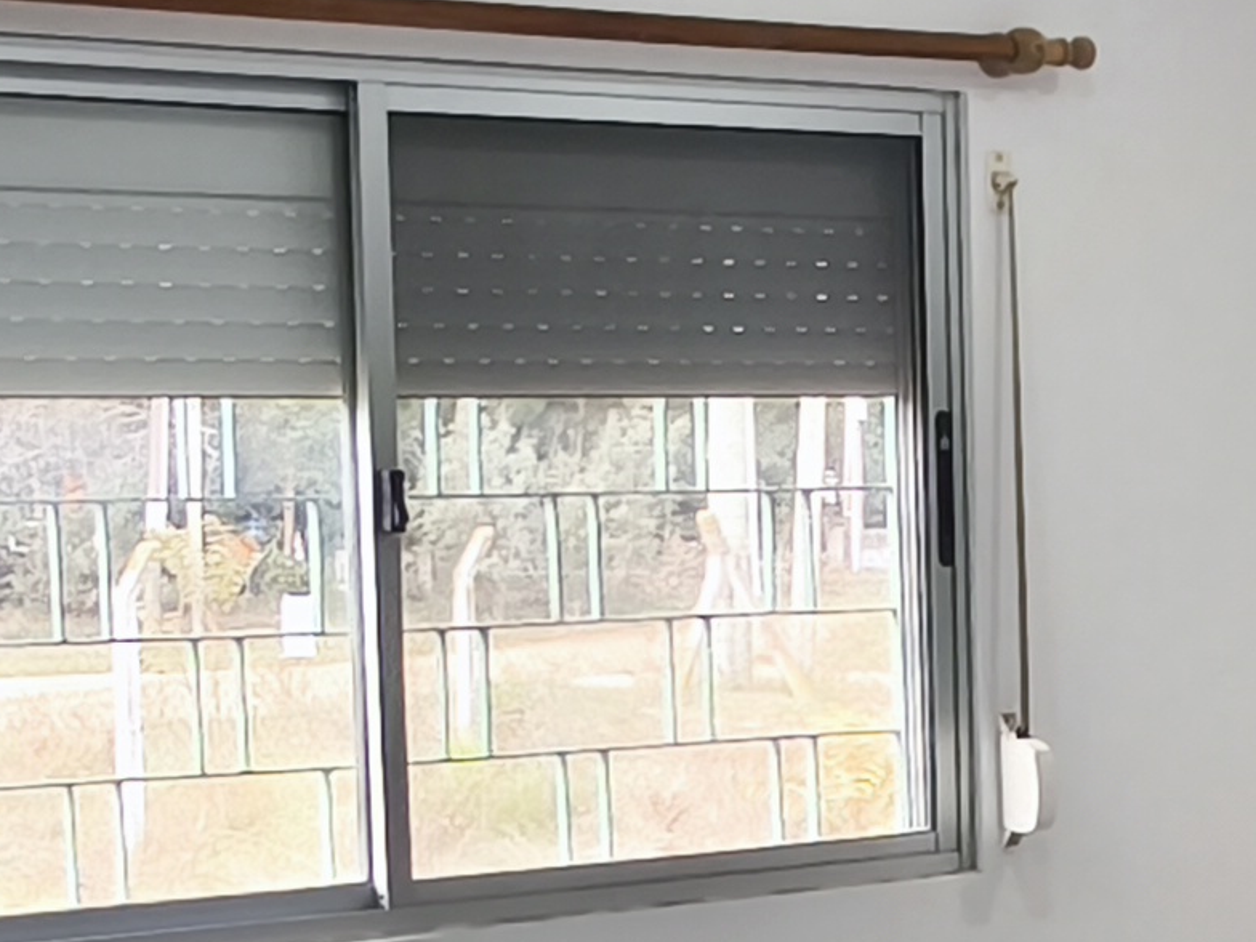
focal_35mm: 97
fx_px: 3520
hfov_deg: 20.0
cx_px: 1029
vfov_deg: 15.2
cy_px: 739
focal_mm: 1.91
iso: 200
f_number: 2.2
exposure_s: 1/33.3
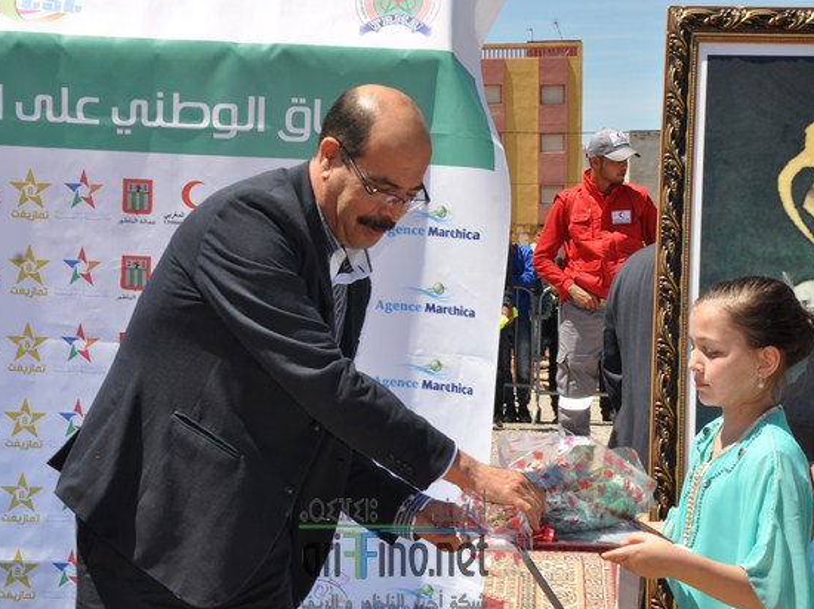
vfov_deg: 14.2
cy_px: 301
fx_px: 2445
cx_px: 394
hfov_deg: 18.9
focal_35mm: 104
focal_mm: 62
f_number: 13
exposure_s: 1/200
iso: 200
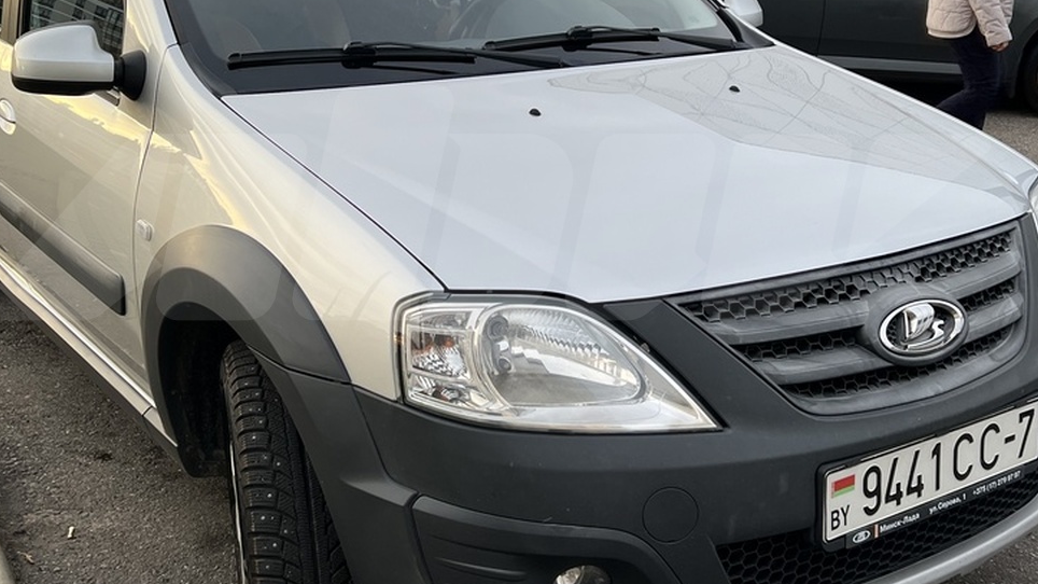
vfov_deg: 25.3
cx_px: 486
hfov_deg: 43.7
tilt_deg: -11.6
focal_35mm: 47
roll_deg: +0.2
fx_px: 1293
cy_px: 204
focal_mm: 5.7
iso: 40
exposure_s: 1/258
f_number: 1.5
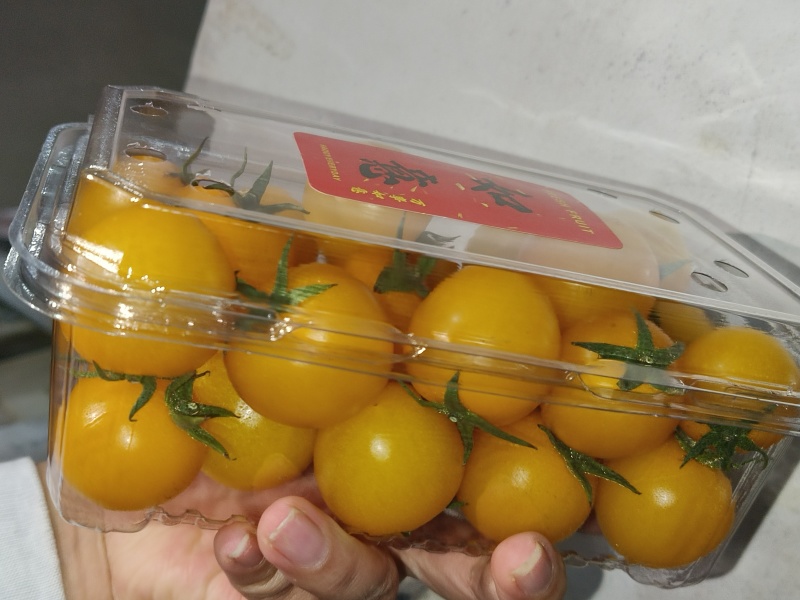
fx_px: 948
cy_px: 300
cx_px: 400
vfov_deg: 35.1
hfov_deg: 45.8
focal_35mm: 41
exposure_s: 1/50
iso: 381
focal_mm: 5.56
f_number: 1.88
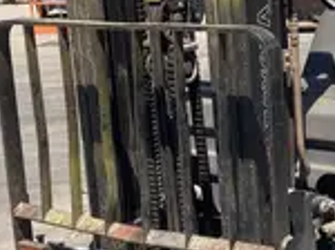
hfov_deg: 18.9
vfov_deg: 14.3
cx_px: 272
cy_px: 155
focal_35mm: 103
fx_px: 995
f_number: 1.8
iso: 20
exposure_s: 1/1621
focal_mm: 3.99
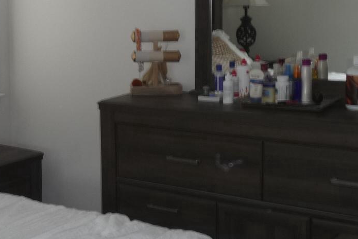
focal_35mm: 67
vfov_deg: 20.3
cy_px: 82
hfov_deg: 29.1
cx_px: 50
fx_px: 667
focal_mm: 4.7
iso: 100
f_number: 3.3
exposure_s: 1/40
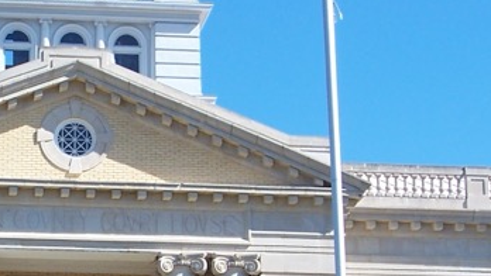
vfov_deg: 8.7
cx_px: 7
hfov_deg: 15.2
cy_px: 290
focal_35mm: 139
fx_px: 1810
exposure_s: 1/400
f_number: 4
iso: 64
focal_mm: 7.8
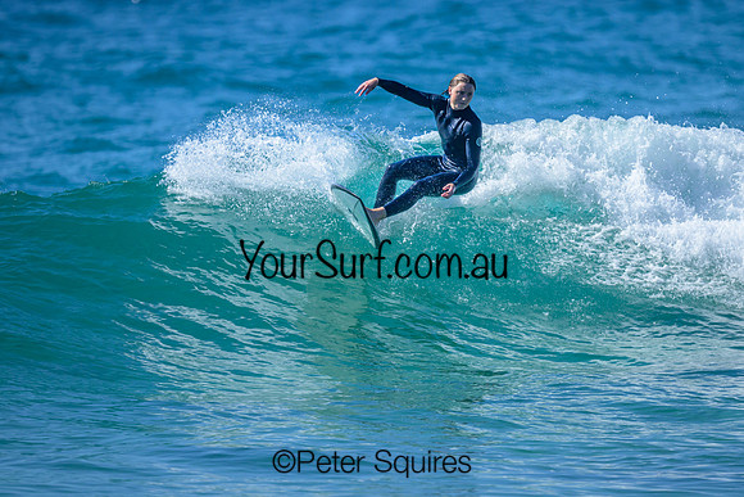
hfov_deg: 1.9
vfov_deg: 1.3
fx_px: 22735
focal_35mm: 1100
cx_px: 410
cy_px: 233
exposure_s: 1/2500
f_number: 6.3
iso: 280
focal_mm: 800
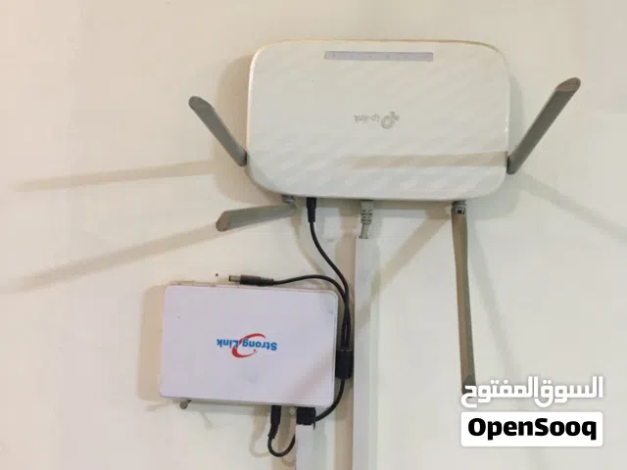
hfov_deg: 61.7
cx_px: 314
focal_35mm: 29
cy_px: 235
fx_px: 525
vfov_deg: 48.2
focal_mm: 4.15
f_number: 2.2
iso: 160
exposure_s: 1/33
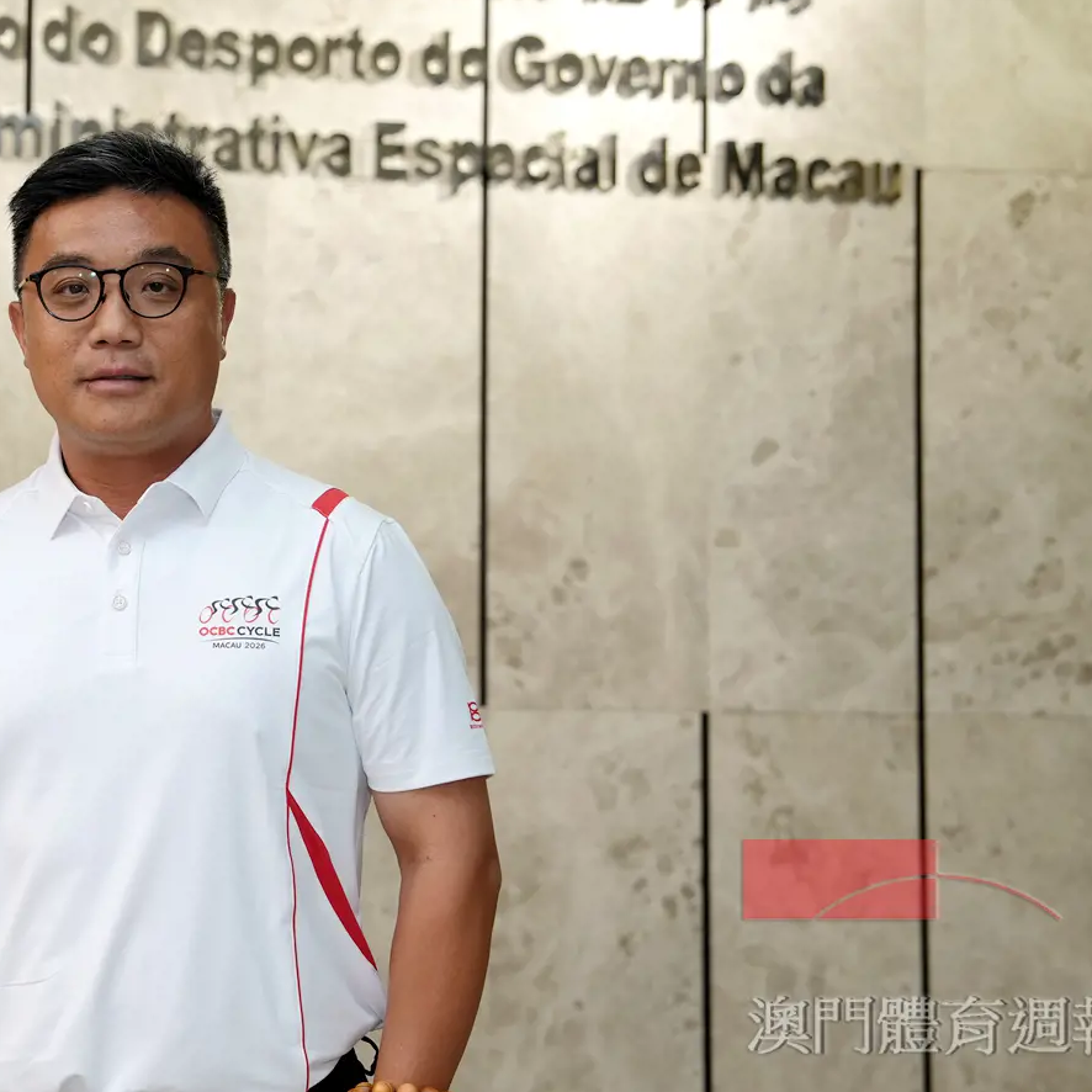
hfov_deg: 22.1
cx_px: 73
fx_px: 2712
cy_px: 497
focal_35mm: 76
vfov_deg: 22.8
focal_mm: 44
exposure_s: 1/200
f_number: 4
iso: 640
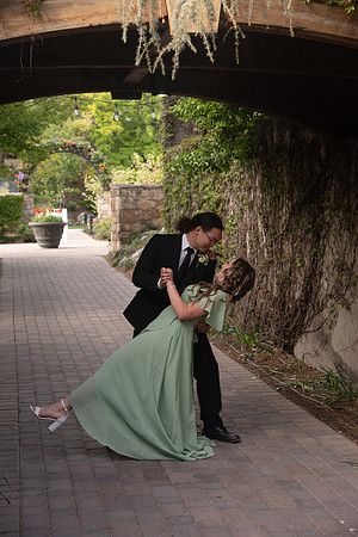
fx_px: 970
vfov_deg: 31.0
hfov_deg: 20.9
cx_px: 179
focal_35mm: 65
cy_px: 268
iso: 400
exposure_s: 1/125
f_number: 5
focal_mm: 65
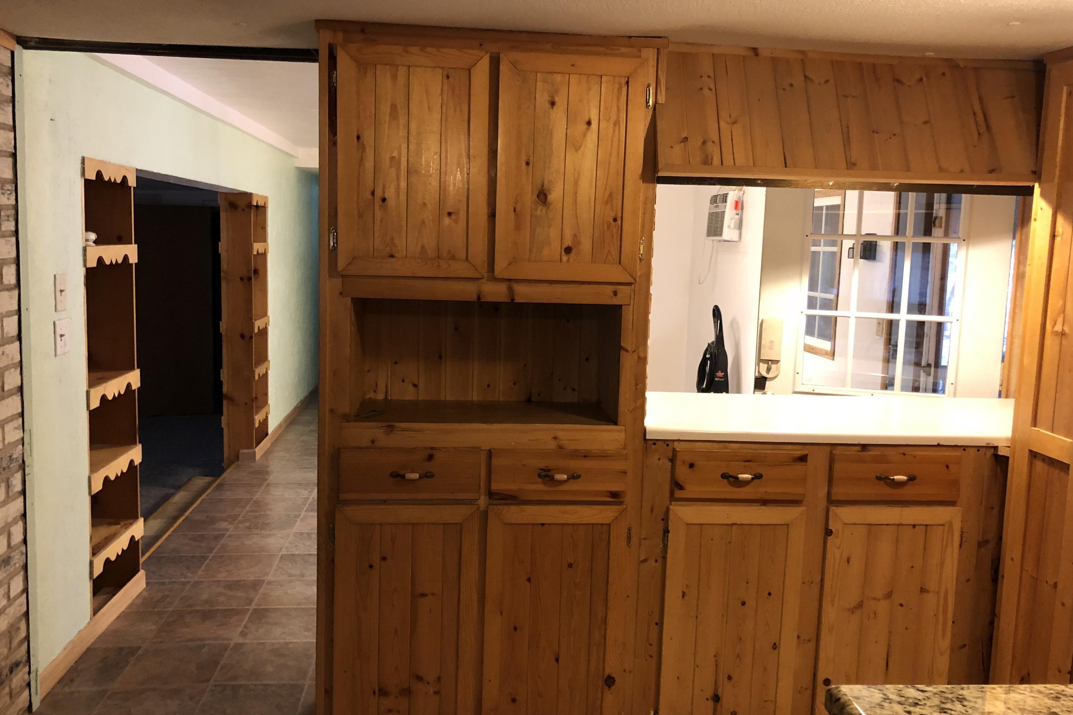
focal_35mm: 30
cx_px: 524
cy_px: 344
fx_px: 894
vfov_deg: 43.6
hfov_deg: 61.9
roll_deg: -1.0
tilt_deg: -6.8
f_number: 1.8
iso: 100
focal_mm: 3.99
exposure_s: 1/13
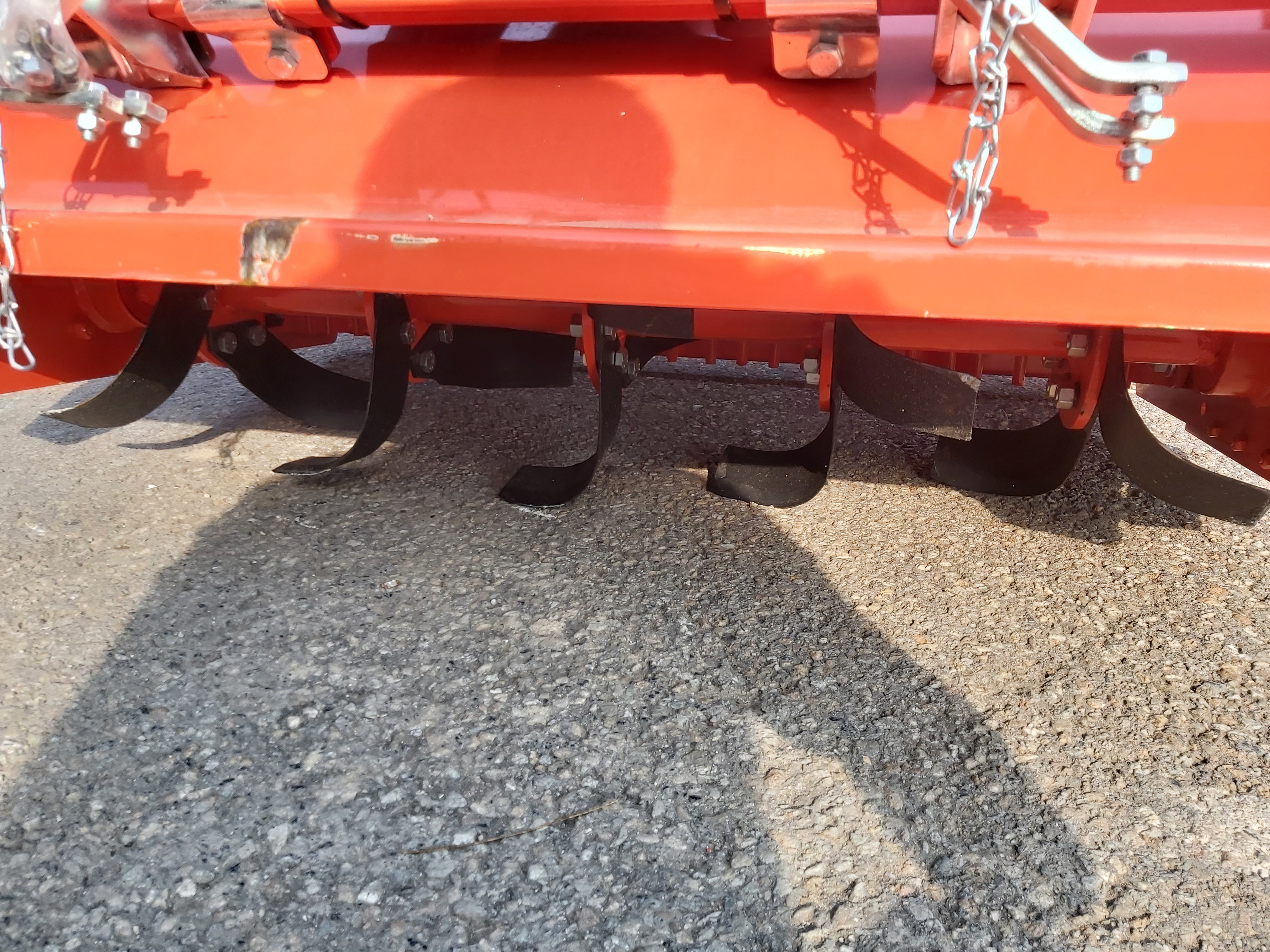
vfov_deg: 53.1
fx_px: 954
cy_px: 476
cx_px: 635
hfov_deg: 67.3
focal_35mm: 26
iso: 64
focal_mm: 3.92
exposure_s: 1/518
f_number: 1.7
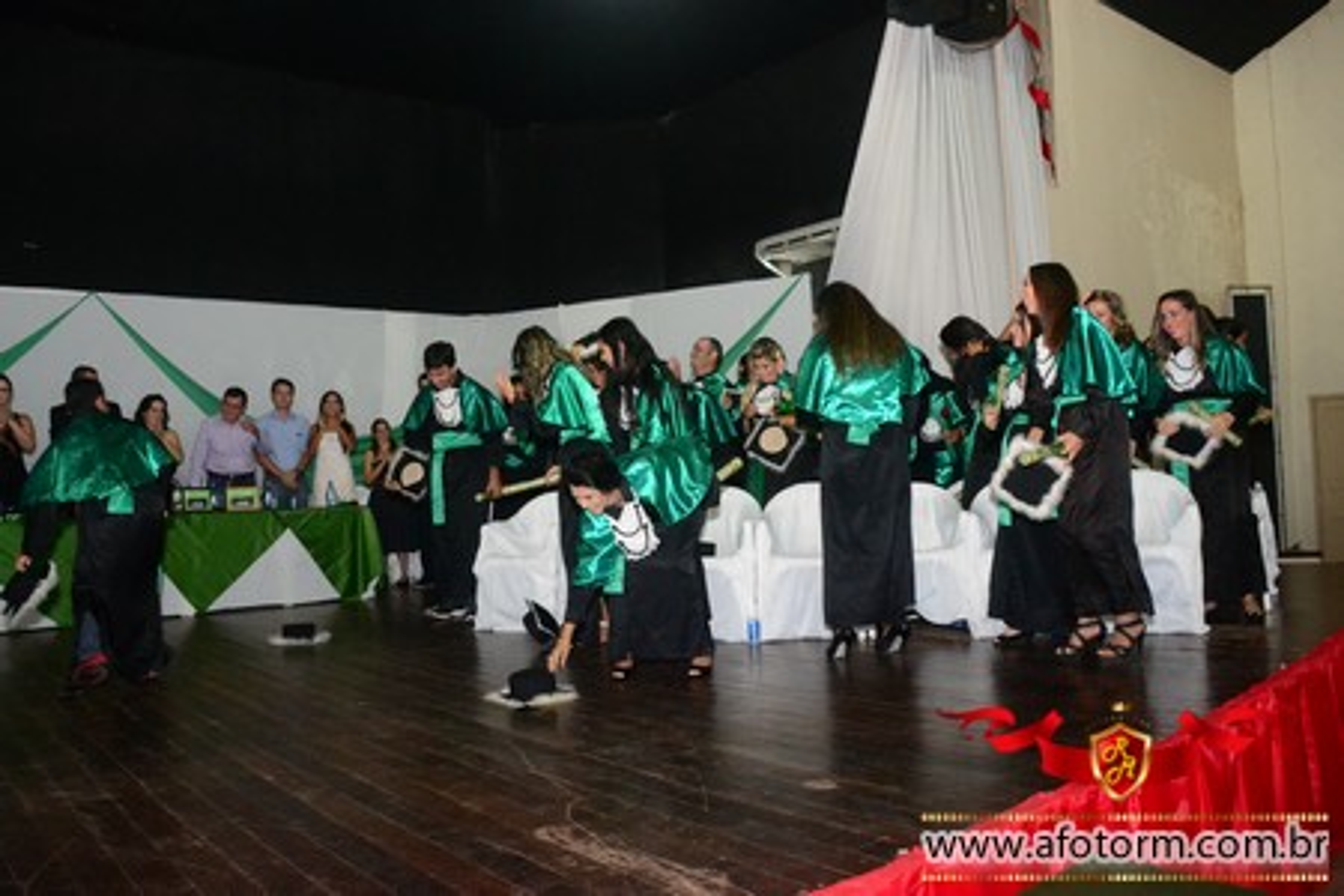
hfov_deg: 61.9
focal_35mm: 30
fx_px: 1120
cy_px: 448
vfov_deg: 43.6
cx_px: 672
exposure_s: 1/80
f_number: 5.6
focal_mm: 20
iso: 3200
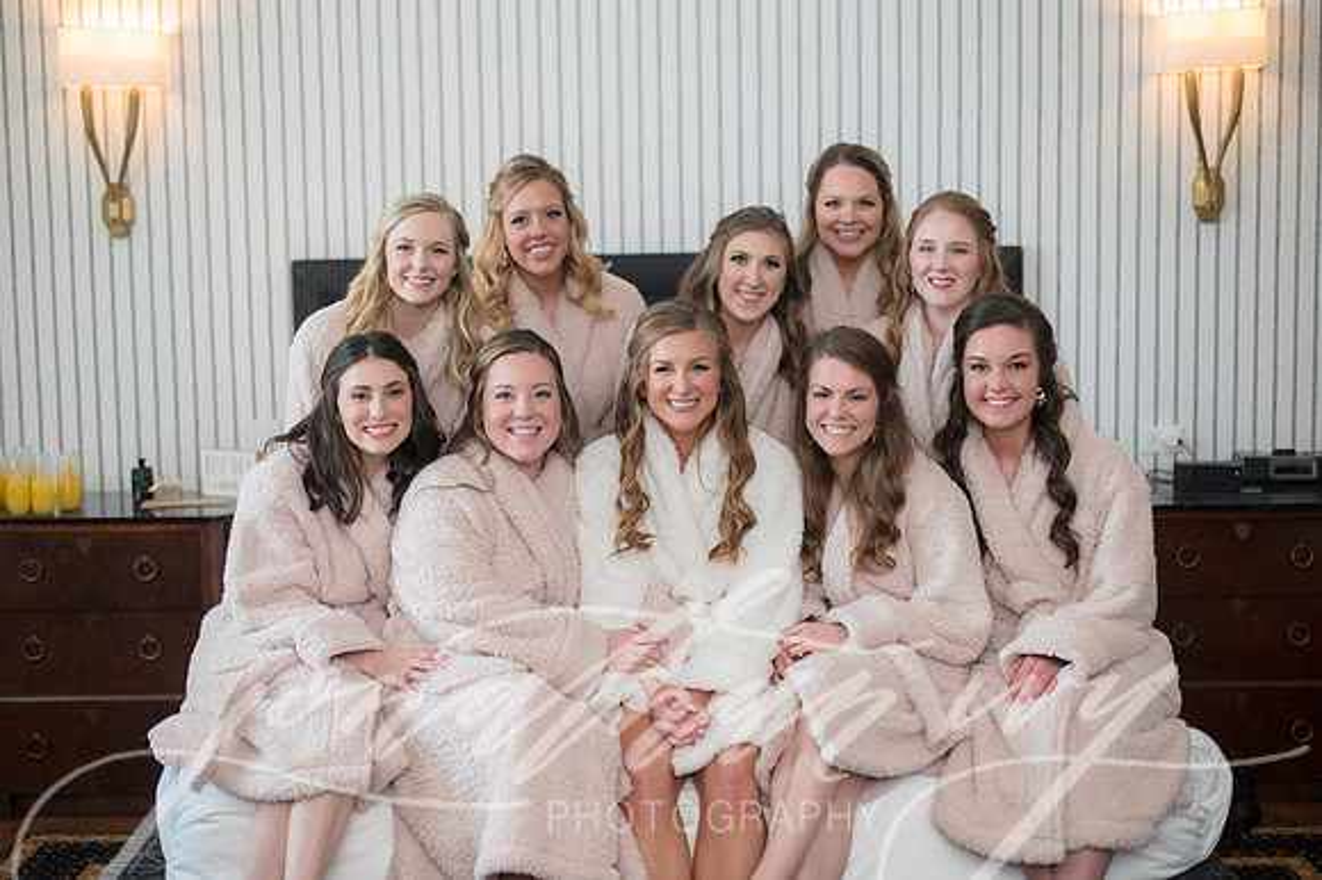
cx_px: 661
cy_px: 440
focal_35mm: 50
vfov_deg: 27.0
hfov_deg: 39.6
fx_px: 1835
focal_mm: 50
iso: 1000
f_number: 2
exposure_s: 1/800
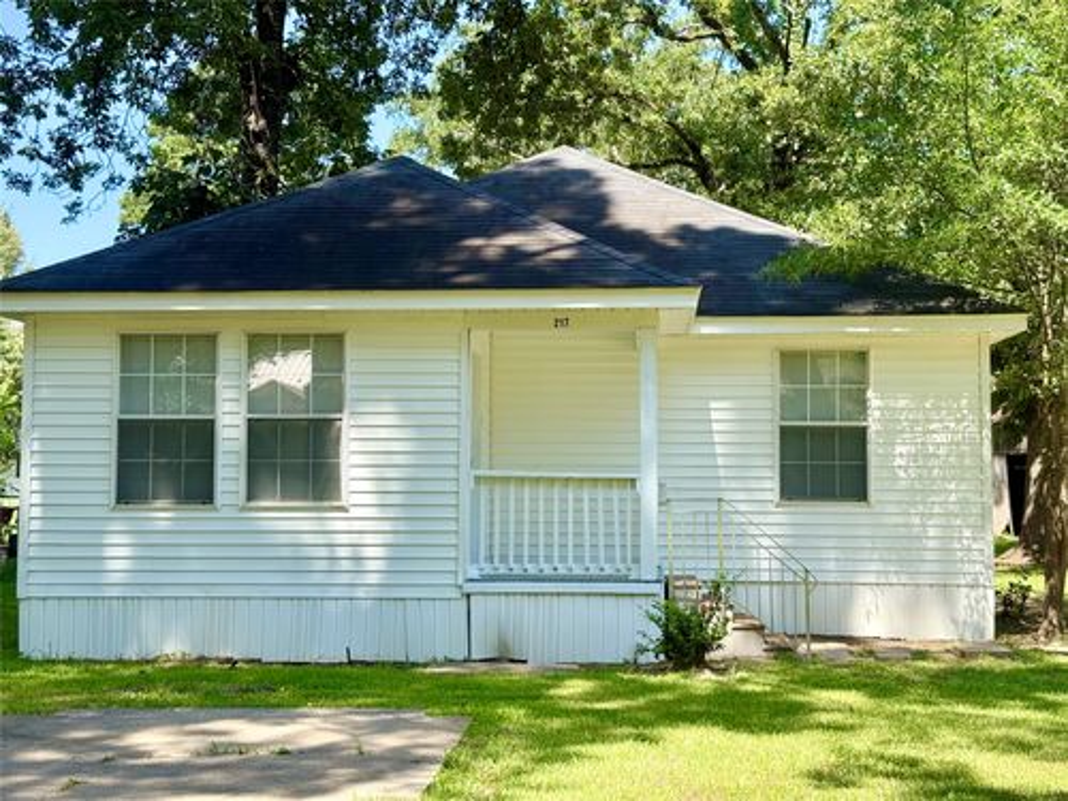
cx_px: 534
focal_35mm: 48
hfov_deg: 39.7
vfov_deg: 30.3
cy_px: 400
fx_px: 1481
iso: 100
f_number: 1.78
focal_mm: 6.76
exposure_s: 1/1456
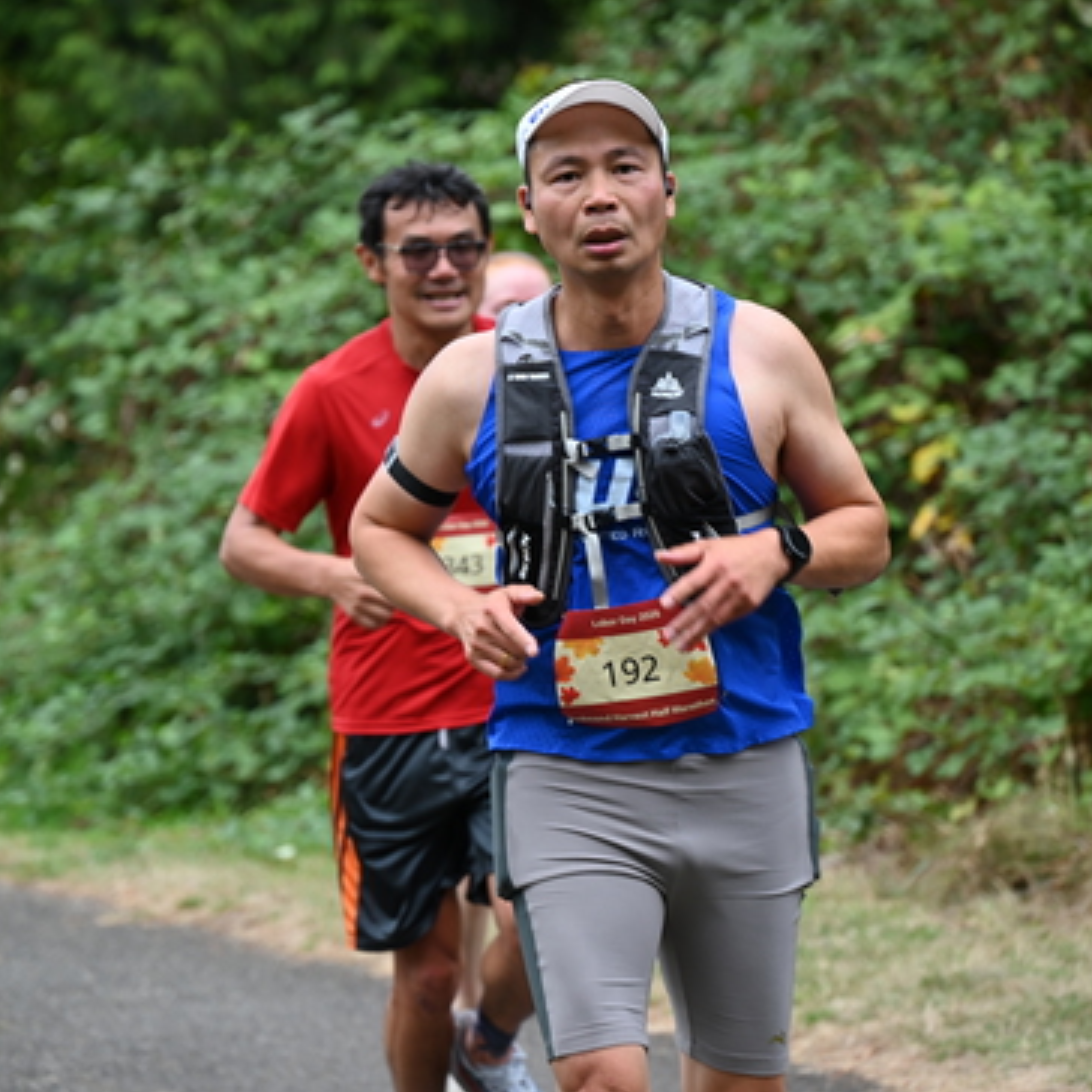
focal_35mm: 257
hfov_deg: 6.8
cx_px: 414
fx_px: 9172
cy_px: 548
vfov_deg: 6.8
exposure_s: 1/320
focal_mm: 200
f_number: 6.3
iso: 400
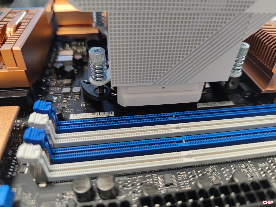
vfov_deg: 54.9
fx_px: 199
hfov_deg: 69.4
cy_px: 104
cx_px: 138
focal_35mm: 25
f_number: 1.85
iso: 213
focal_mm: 6.78
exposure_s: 1/50
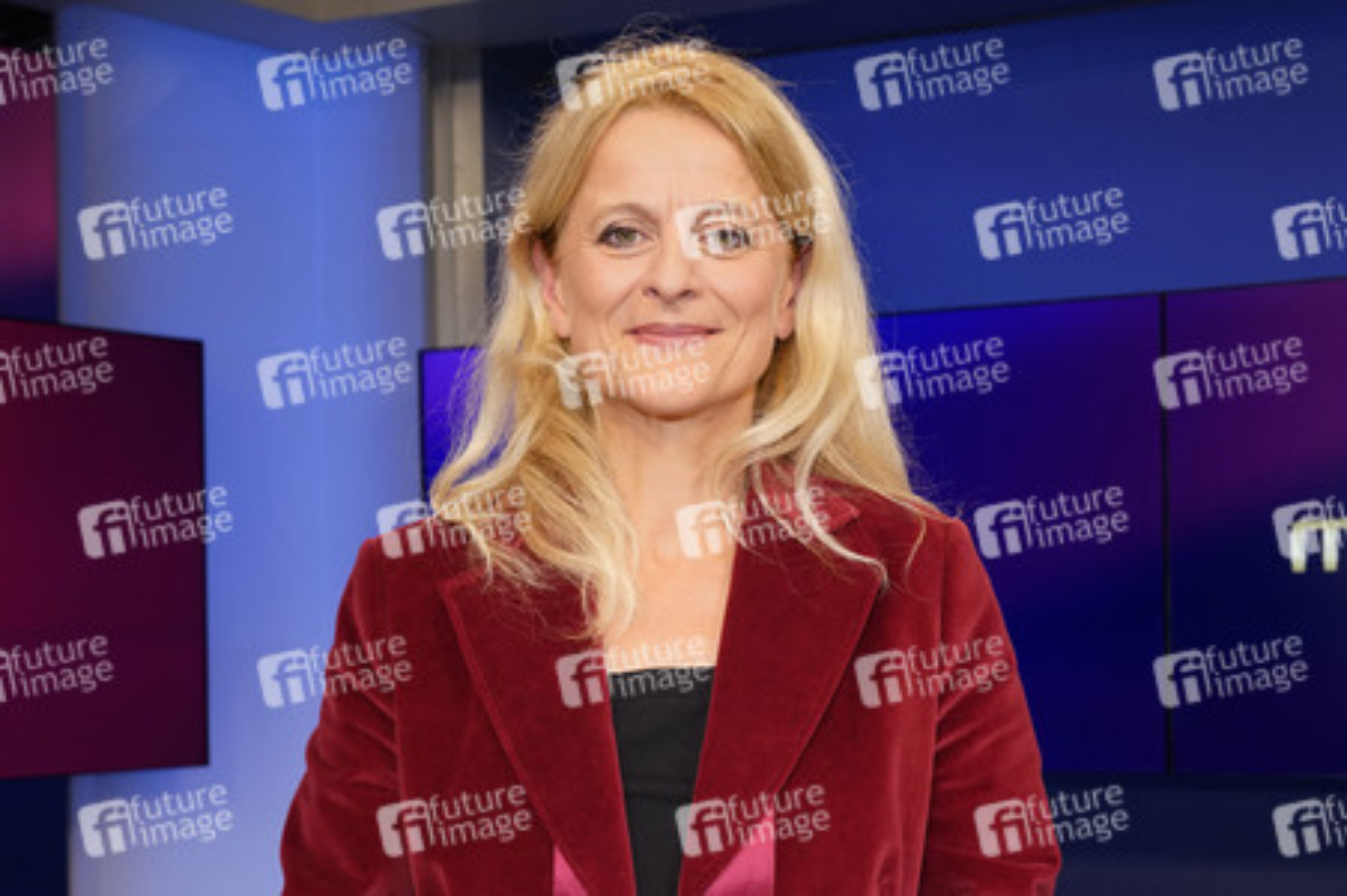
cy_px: 448
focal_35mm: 32
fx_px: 1196
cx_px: 674
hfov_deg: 58.8
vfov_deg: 41.1
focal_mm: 32
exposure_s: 1/125
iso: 2000
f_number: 5.6
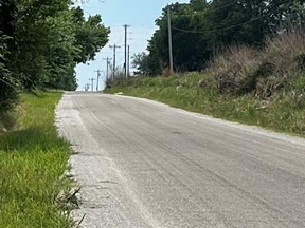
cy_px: 127
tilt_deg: -0.6
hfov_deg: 11.3
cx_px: -291
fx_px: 1410
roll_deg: -1.2
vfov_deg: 9.3
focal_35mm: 160
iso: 80
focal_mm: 6.86
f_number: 1.78
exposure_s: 1/5263
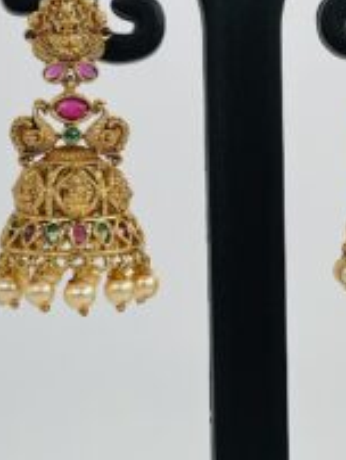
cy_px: 298
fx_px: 1769
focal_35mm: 133
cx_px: 266
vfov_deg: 14.8
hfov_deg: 11.1
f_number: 1.78
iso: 80
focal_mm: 6.86
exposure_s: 1/1751
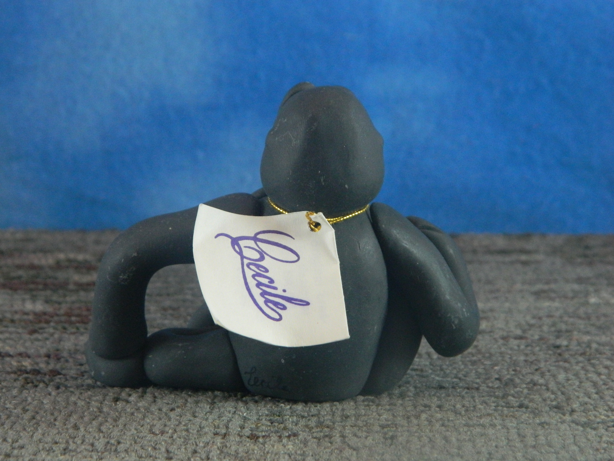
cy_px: 230
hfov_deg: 23.3
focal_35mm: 84
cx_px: 307
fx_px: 1490
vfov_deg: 17.6
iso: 400
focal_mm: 15.1
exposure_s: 1/30
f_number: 4.2
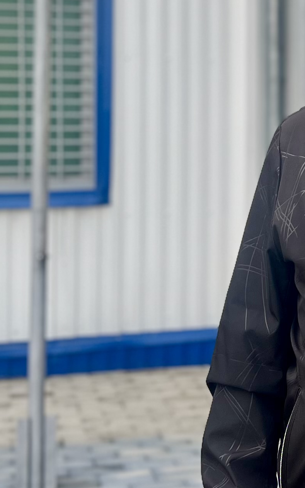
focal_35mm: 88
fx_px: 1171
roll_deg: +0.6
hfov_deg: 14.1
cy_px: 119
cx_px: 432
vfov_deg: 23.3
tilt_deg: +0.6
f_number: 1.5
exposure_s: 1/376
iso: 50
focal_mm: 5.7
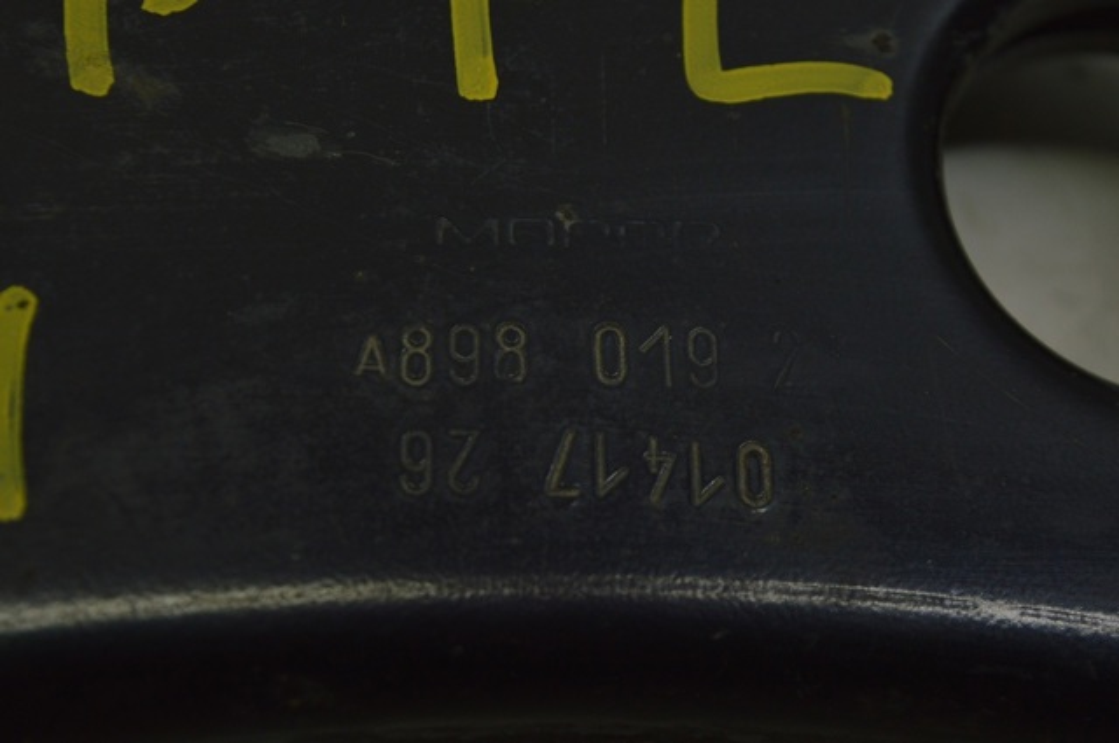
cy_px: 372
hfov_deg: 26.0
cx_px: 560
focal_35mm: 78
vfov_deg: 17.4
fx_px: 2421
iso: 400
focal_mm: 52
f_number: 5.6
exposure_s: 1/125
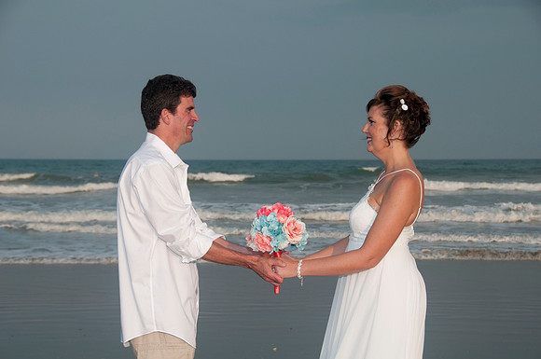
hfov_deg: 26.0
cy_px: 180
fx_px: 1171
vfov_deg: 17.4
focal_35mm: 78
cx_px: 270
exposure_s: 1/250
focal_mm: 52
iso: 100
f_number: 7.1
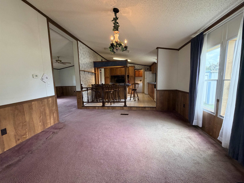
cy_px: 92
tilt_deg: -6.8
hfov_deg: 102.1
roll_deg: +1.5
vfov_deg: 85.7
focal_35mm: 14
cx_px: 122
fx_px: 99
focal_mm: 2.22
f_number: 2.2
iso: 160
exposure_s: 1/60
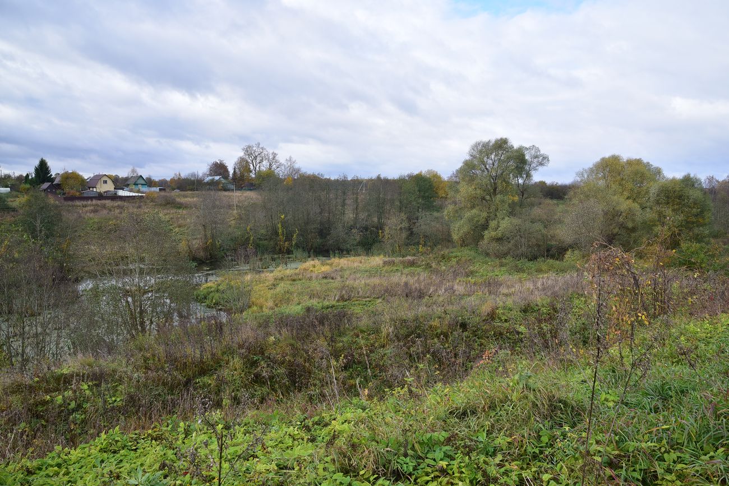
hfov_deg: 58.7
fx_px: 648
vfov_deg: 41.1
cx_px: 364
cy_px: 243
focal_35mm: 32
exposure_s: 1/125
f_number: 11
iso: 400
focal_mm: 32
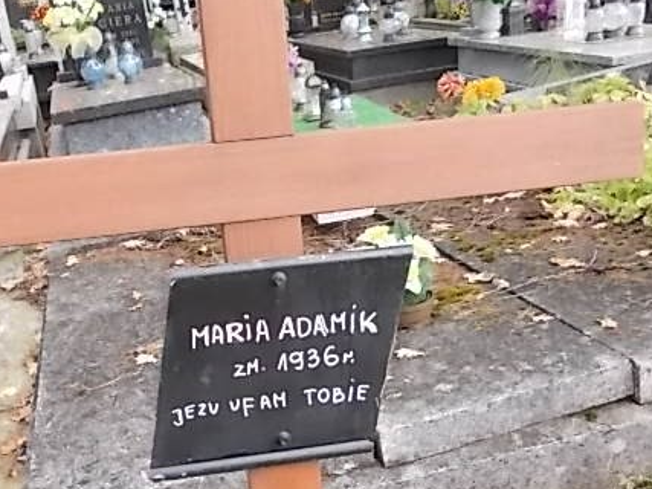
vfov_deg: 33.9
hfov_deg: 44.5
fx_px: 791
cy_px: 336
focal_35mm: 42
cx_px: 255
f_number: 2.7
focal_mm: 4
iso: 250
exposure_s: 1/250
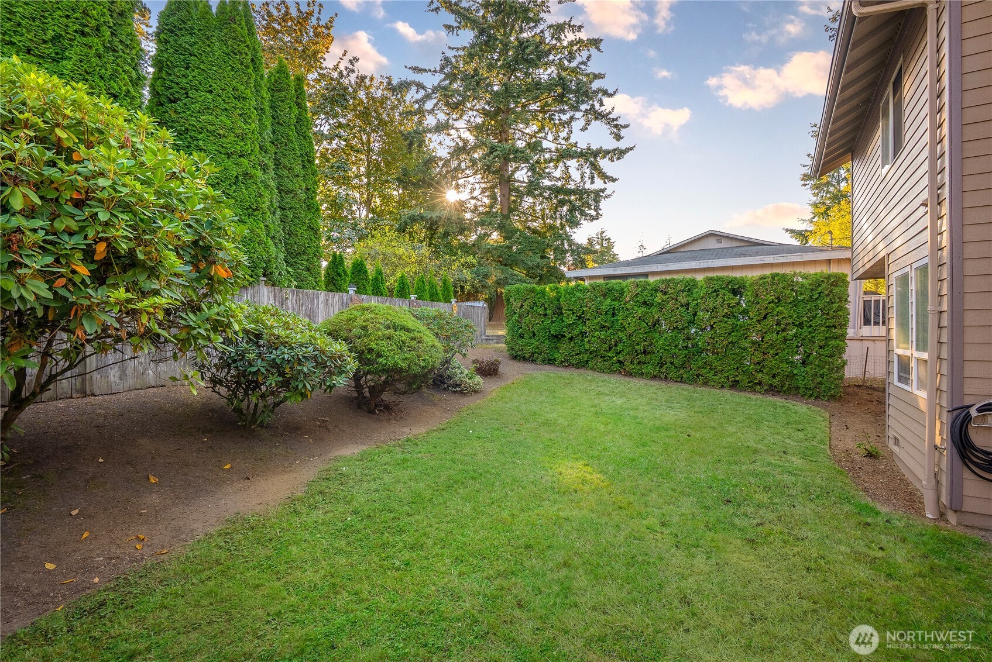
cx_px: 496
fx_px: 441
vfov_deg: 73.8
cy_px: 331
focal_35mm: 16
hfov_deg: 96.7
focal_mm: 16
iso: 400
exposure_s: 1/60
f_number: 7.1
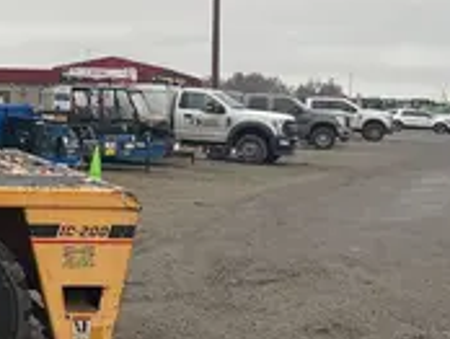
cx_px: -140
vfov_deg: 17.8
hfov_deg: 21.5
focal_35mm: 82
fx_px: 1067
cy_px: 48
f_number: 1.6
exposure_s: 1/384
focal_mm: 5.1
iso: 50
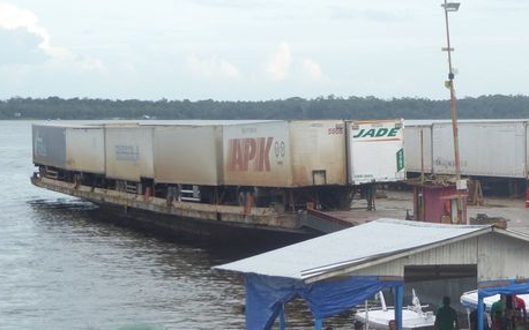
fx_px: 1975
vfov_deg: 9.6
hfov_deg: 15.2
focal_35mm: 137
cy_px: 197
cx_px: 432
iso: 80
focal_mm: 13.2
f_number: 4.6
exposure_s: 1/100
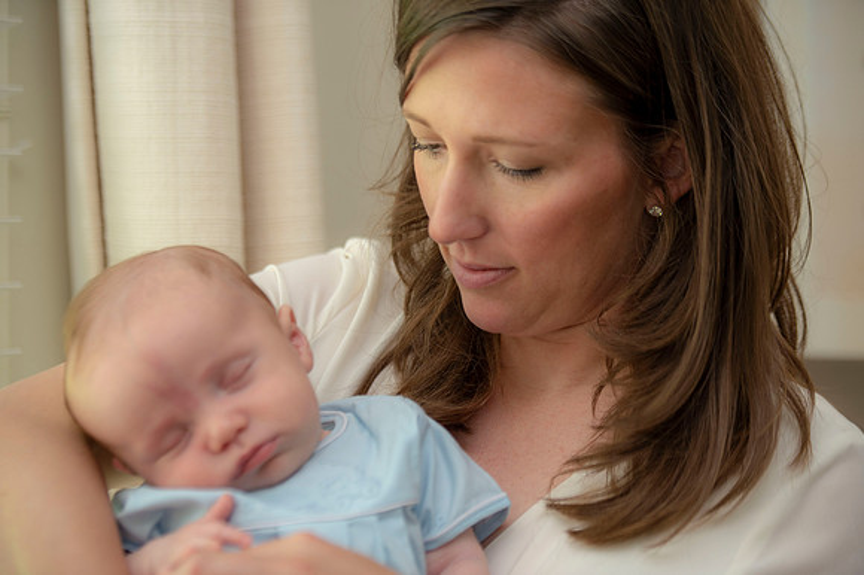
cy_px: 288
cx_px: 432
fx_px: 2686
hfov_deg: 18.3
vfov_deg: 12.2
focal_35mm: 112
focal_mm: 112
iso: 320
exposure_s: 1/100
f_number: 2.8
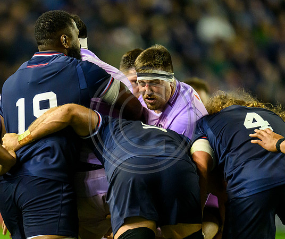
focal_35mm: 887
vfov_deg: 1.8
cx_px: 105
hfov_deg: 2.1
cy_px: 144
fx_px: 7631
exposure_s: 1/1000
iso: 10000
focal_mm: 560
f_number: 4
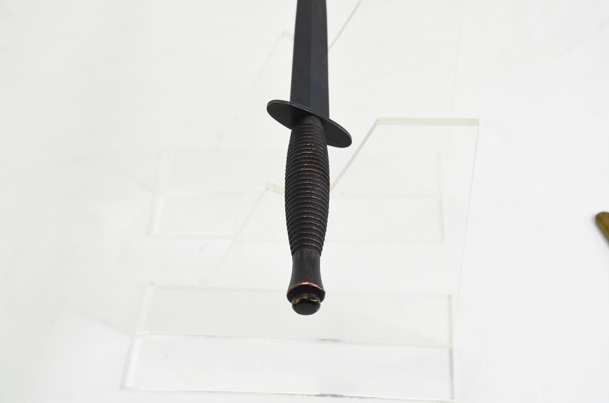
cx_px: 304
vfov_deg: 22.5
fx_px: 1013
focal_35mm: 60
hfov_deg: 33.5
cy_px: 202
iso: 200
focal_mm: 40
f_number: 6.3
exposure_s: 1/160
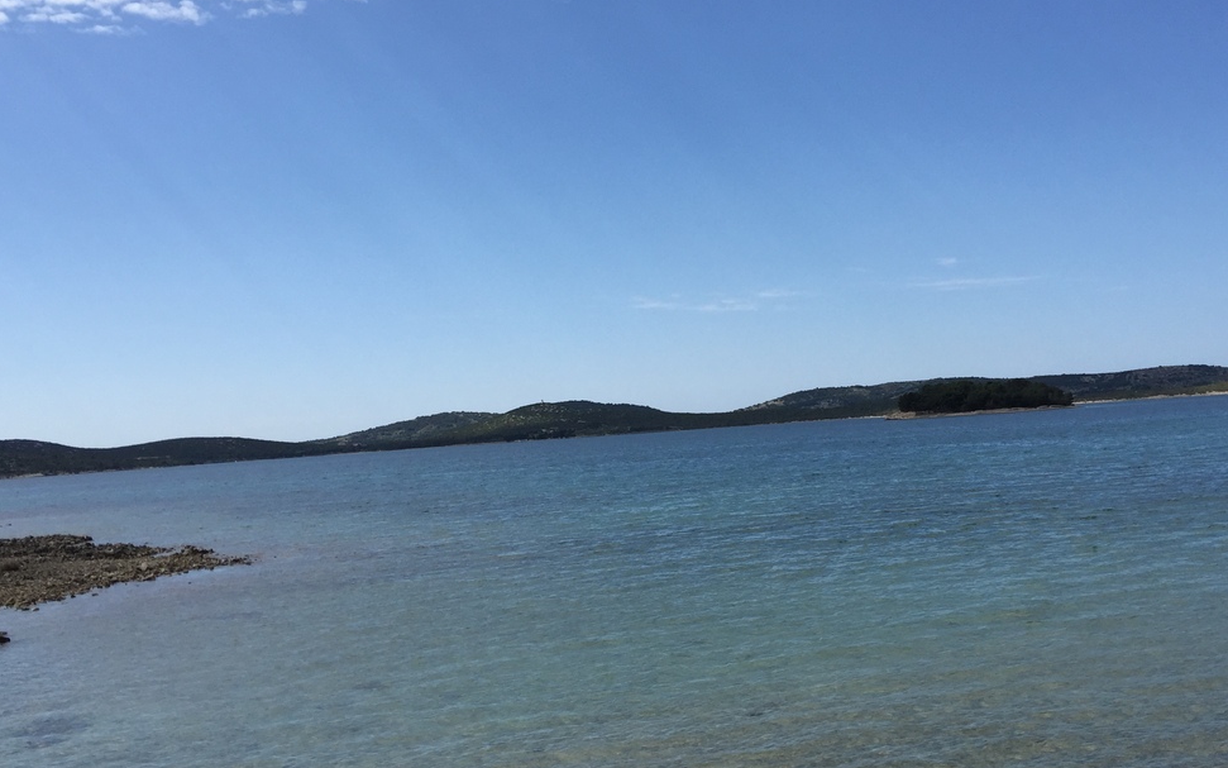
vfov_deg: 33.6
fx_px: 1272
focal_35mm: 38
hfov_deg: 51.3
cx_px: 712
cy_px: 399
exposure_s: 1/2825
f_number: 2.2
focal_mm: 4.15
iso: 32
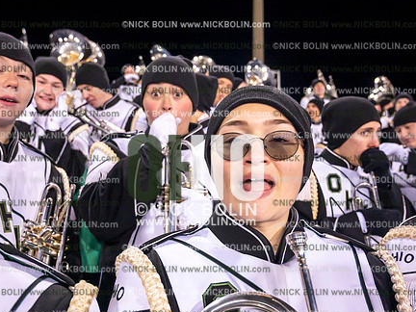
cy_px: 180
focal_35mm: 31
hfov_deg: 58.3
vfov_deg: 45.3
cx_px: 195
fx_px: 373
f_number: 4.5
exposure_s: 1/640
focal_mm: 24
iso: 5000
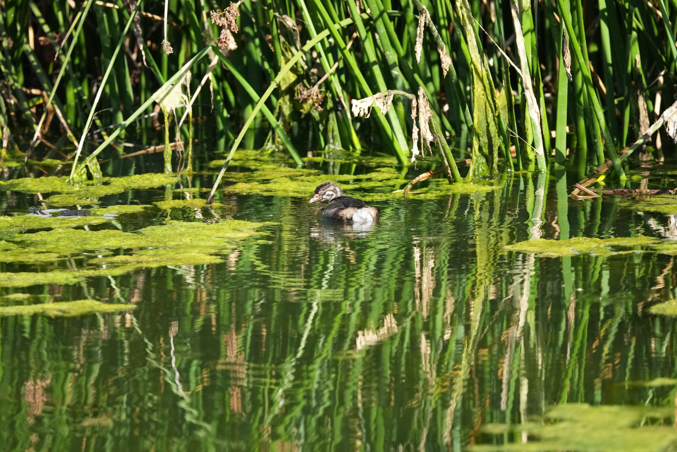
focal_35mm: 600
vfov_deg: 2.3
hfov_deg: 3.4
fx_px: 11282
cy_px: 226
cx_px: 338
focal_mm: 400
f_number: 4.5
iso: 1250
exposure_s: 1/2500
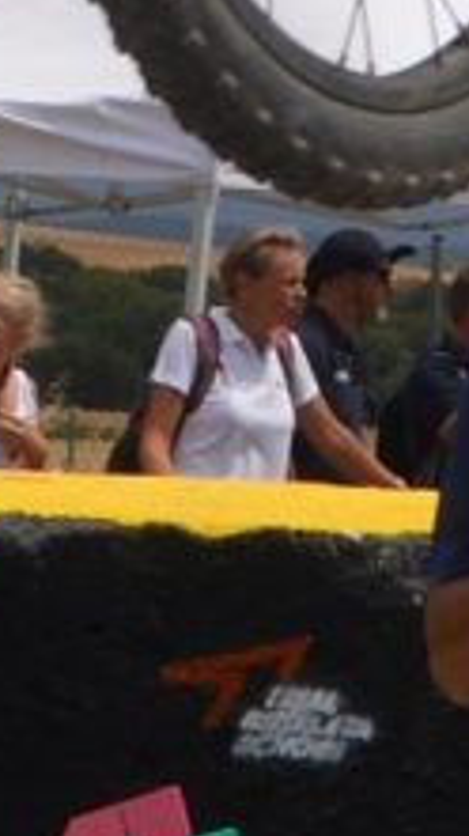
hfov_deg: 4.2
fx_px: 6269
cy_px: 183
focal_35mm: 283
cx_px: 1033
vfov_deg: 7.6
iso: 100
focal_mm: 26
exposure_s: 1/200
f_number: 10
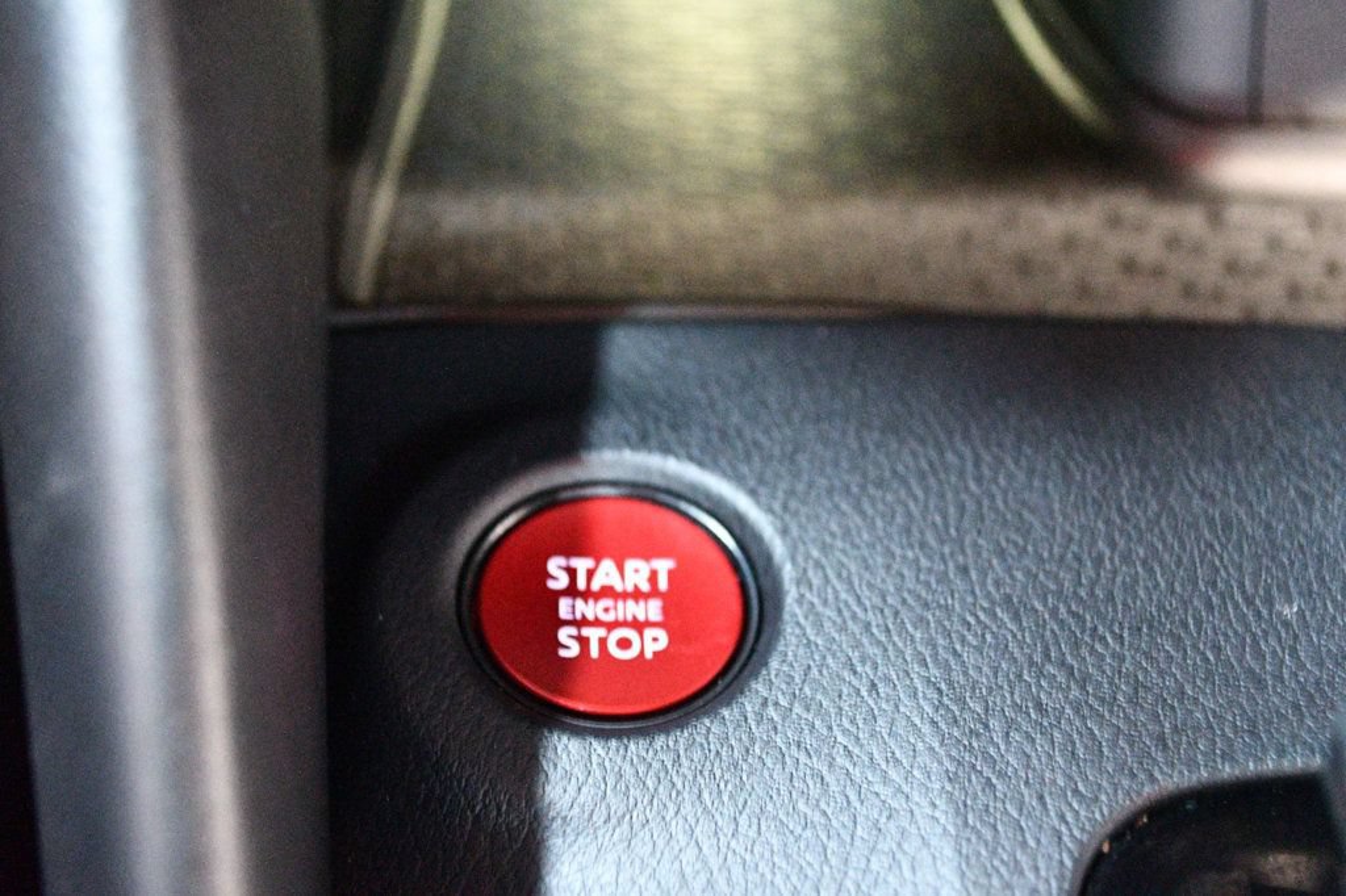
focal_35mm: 52
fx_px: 1943
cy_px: 448
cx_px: 673
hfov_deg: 38.2
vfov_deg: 26.0
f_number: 5
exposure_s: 1/6
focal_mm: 35
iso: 12800
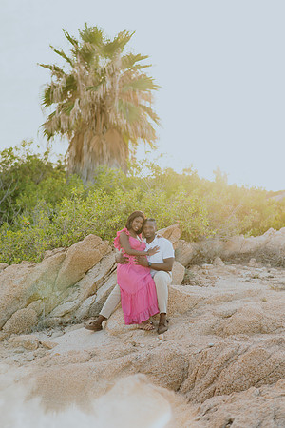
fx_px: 689
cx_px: 142
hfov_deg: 23.4
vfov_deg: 34.5
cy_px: 214
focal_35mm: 58
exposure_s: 1/1000
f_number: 1.8
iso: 100
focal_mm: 58
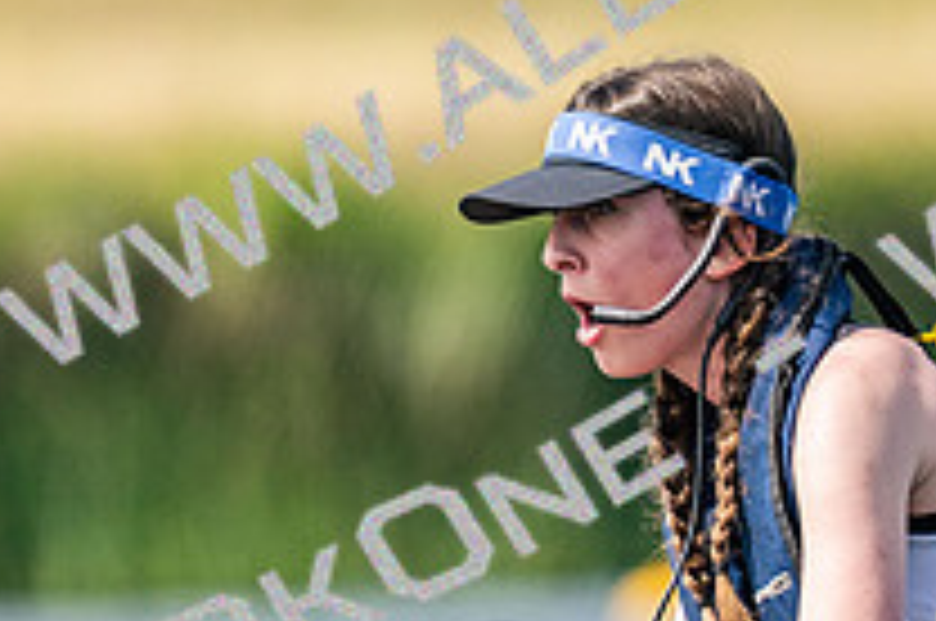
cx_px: 549
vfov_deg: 0.5
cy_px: 378
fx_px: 65262
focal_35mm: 2514
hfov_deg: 0.8
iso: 280
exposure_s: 1/2500
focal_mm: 600
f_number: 5
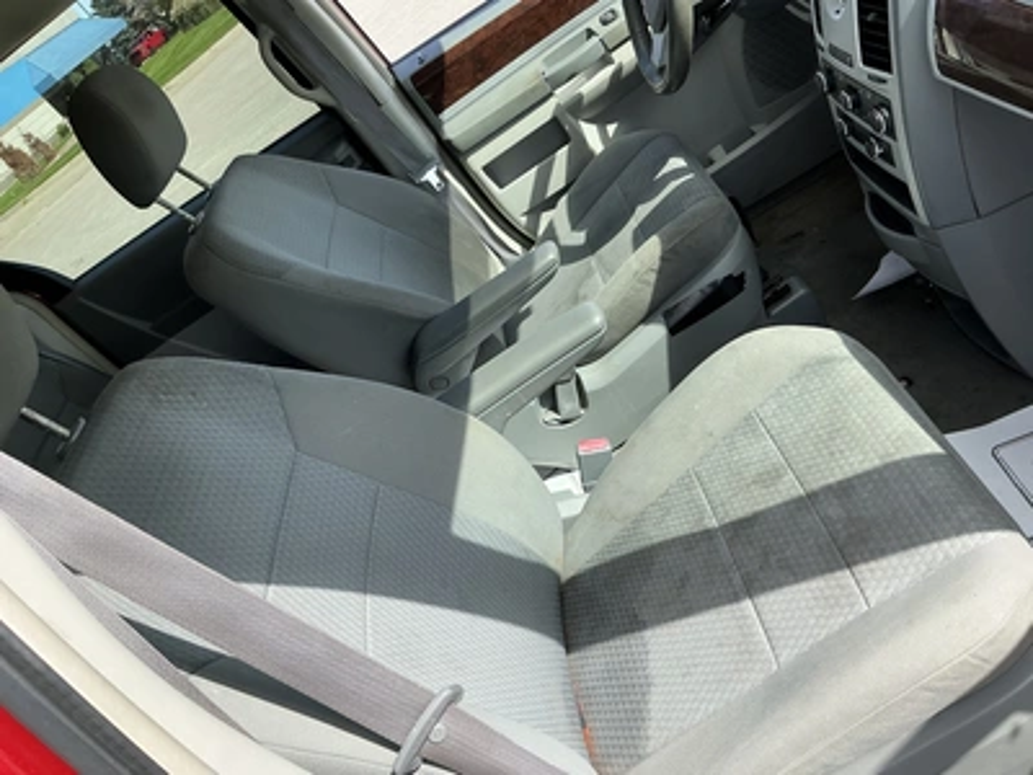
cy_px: 388
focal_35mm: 28
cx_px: 516
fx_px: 836
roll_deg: +42.6
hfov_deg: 63.4
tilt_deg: -31.4
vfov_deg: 49.7
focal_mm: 3
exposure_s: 1/428
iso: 25
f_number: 1.8
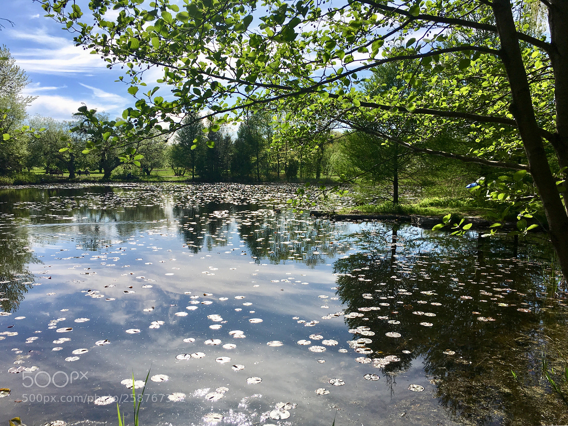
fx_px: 476
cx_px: 284
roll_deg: +0.3
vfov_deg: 48.2
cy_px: 213
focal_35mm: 29
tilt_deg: -4.6
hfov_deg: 61.7
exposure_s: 1/2747
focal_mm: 4.15
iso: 25
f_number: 2.2
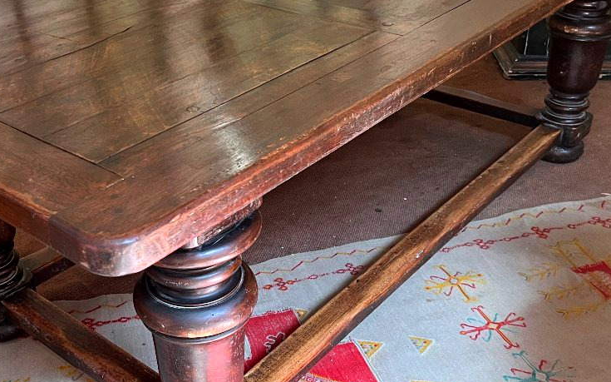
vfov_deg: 28.6
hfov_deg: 44.0
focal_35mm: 45
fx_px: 749
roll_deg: +2.8
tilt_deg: -29.9
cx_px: 224
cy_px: 168
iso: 125
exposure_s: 1/50
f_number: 1.6
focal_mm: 5.1
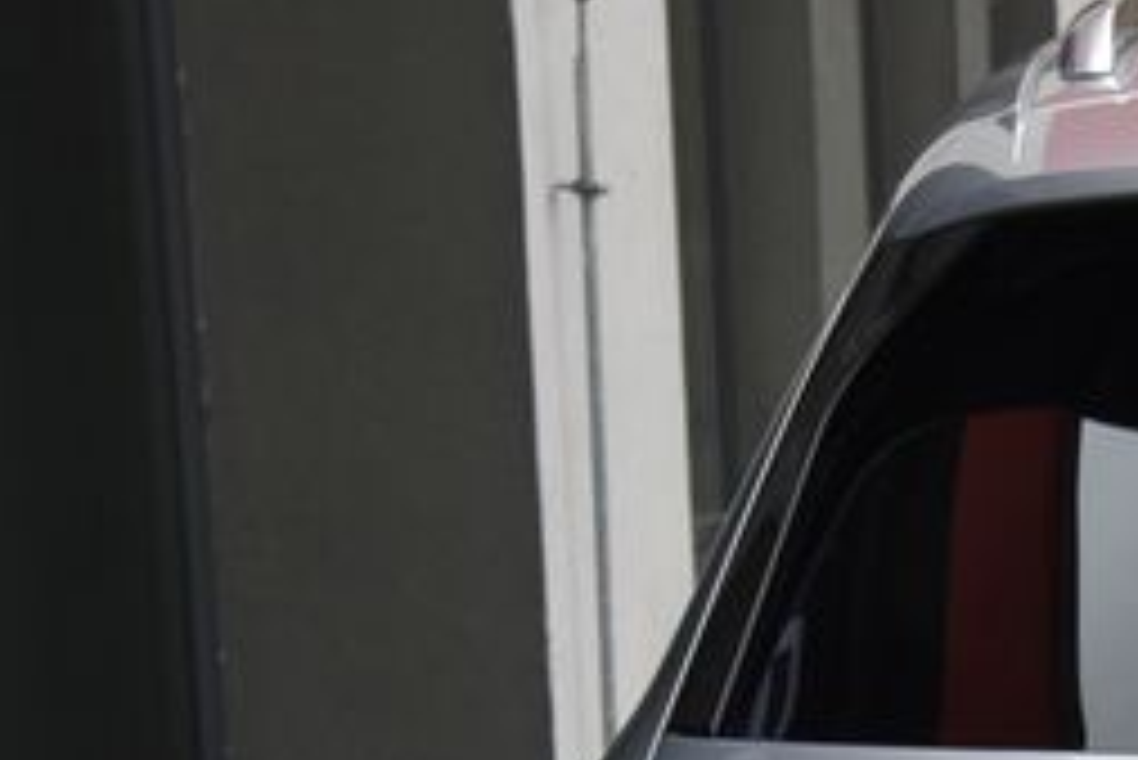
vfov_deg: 7.2
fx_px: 5883
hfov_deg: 10.6
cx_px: 1759
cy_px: 1349
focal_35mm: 186
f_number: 8
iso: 500
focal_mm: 46
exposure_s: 1/250
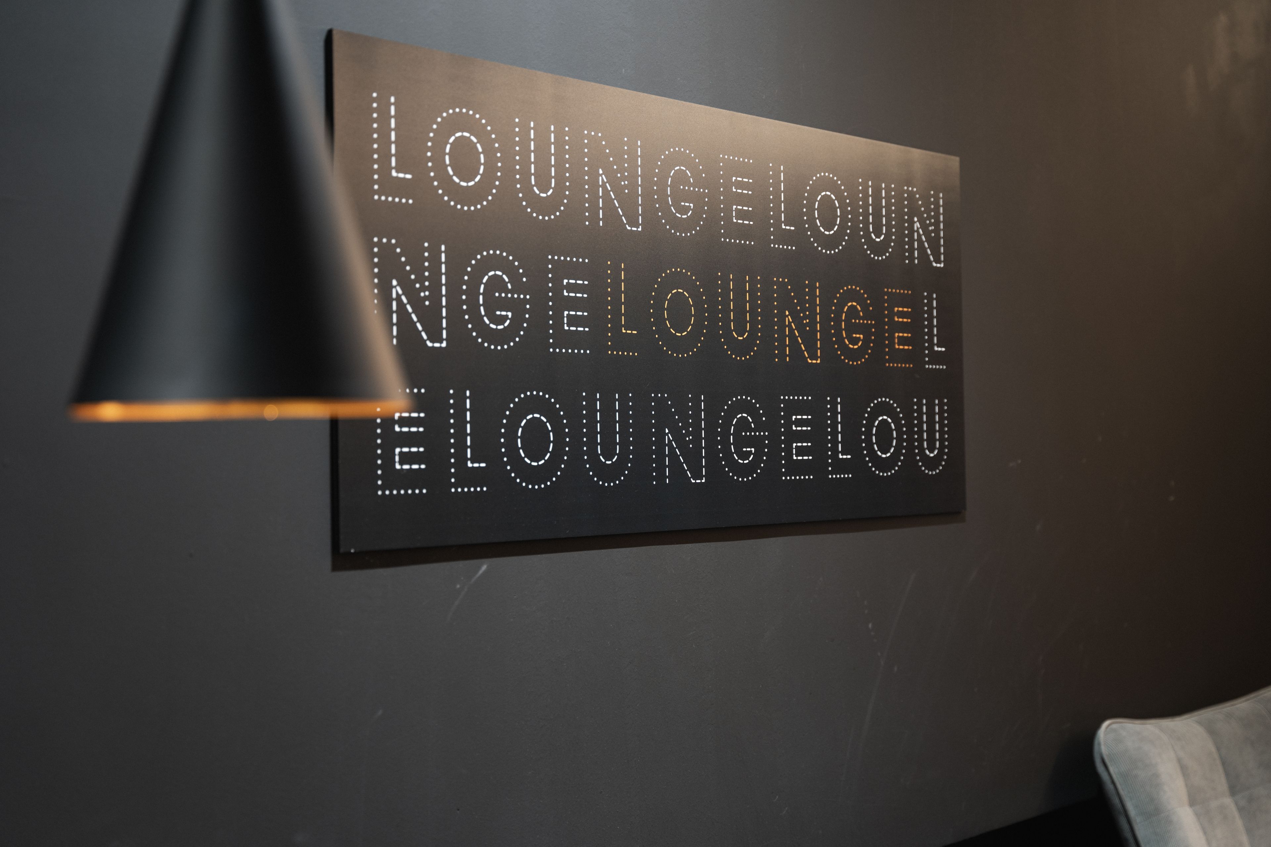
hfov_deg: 35.7
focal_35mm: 56
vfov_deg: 24.2
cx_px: 636
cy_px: 424
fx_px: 1973
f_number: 2.8
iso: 200
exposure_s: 1/2.5
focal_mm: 55.9
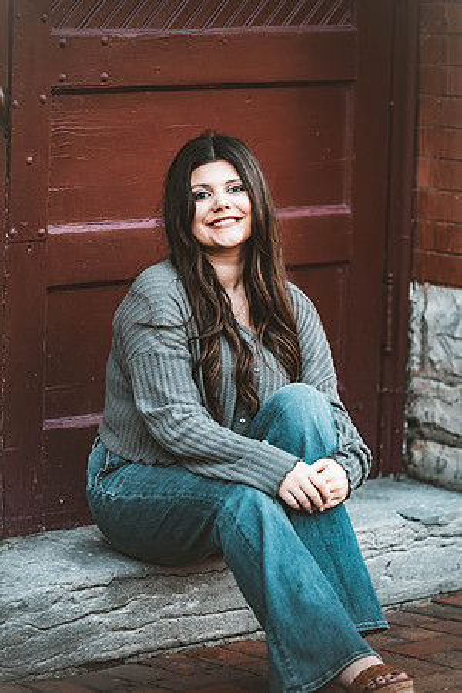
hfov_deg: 9.1
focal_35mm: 150
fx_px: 2887
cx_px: 231
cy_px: 346
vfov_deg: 13.7
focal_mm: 150
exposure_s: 1/125
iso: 400
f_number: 2.8
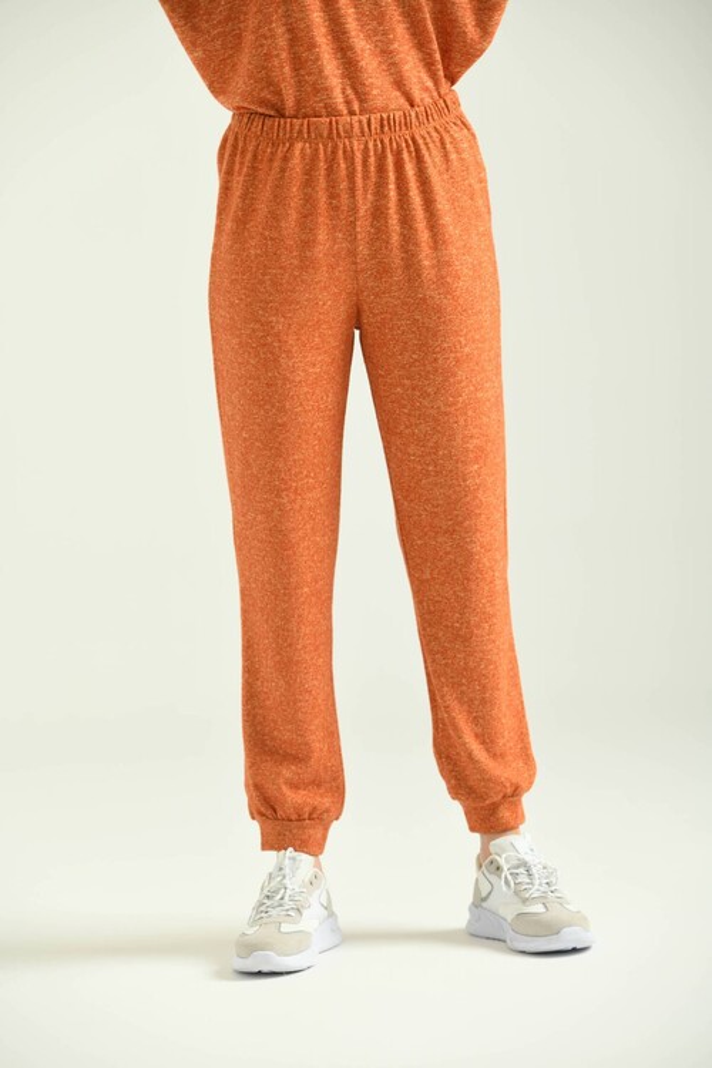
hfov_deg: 10.2
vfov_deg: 15.2
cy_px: 534
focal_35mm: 135
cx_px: 356
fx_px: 4005
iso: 125
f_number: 5.6
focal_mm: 135
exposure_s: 1/160
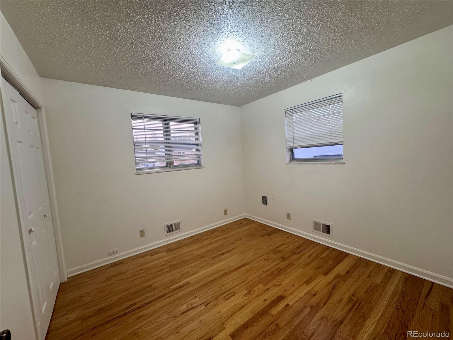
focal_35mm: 14
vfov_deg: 85.7
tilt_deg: -4.5
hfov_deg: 102.1
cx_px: 226
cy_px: 170
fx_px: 183
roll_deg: +3.5
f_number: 2.2
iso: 250
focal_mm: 2.22
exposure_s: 1/60
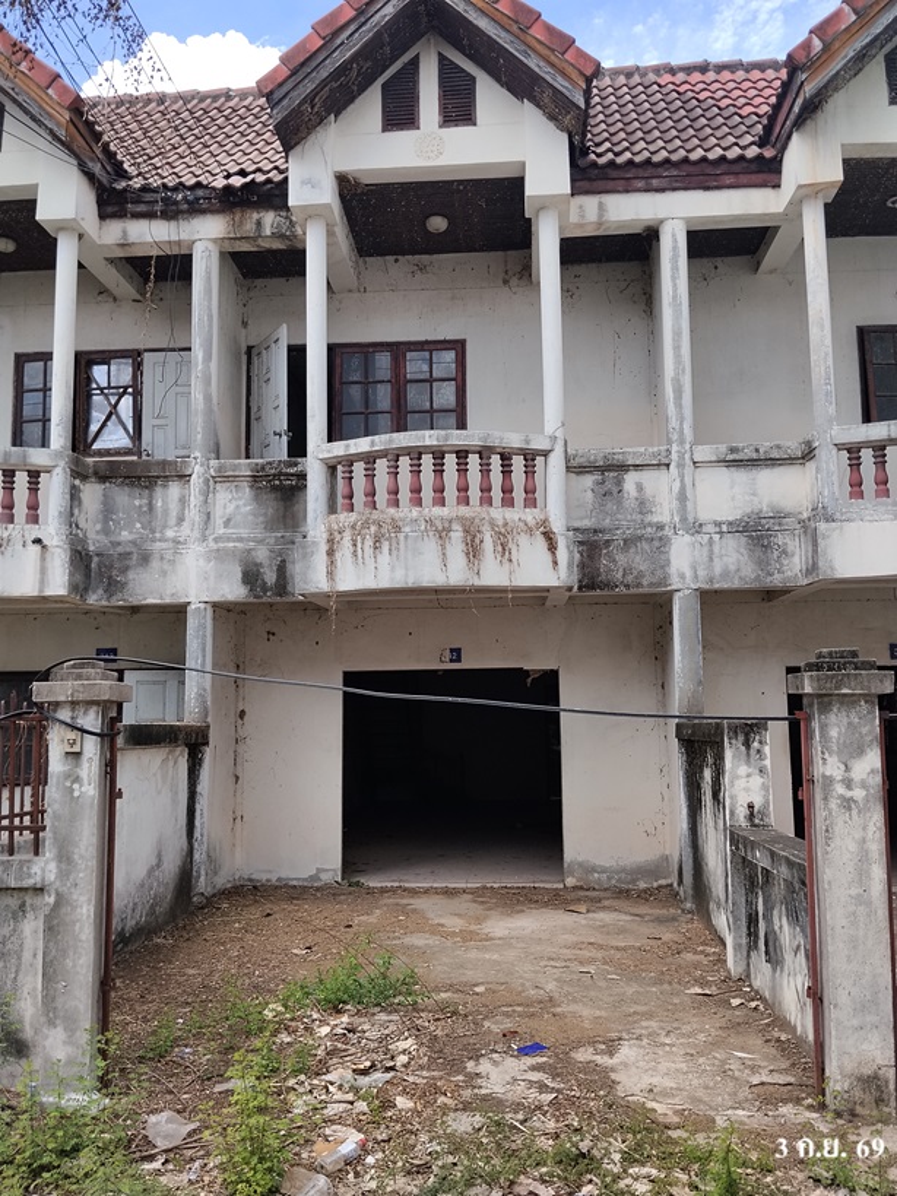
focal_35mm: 29
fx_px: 1002
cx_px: 448
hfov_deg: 48.2
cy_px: 598
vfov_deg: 61.7
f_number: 1.8
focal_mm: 4.22
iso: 50
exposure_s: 1/659
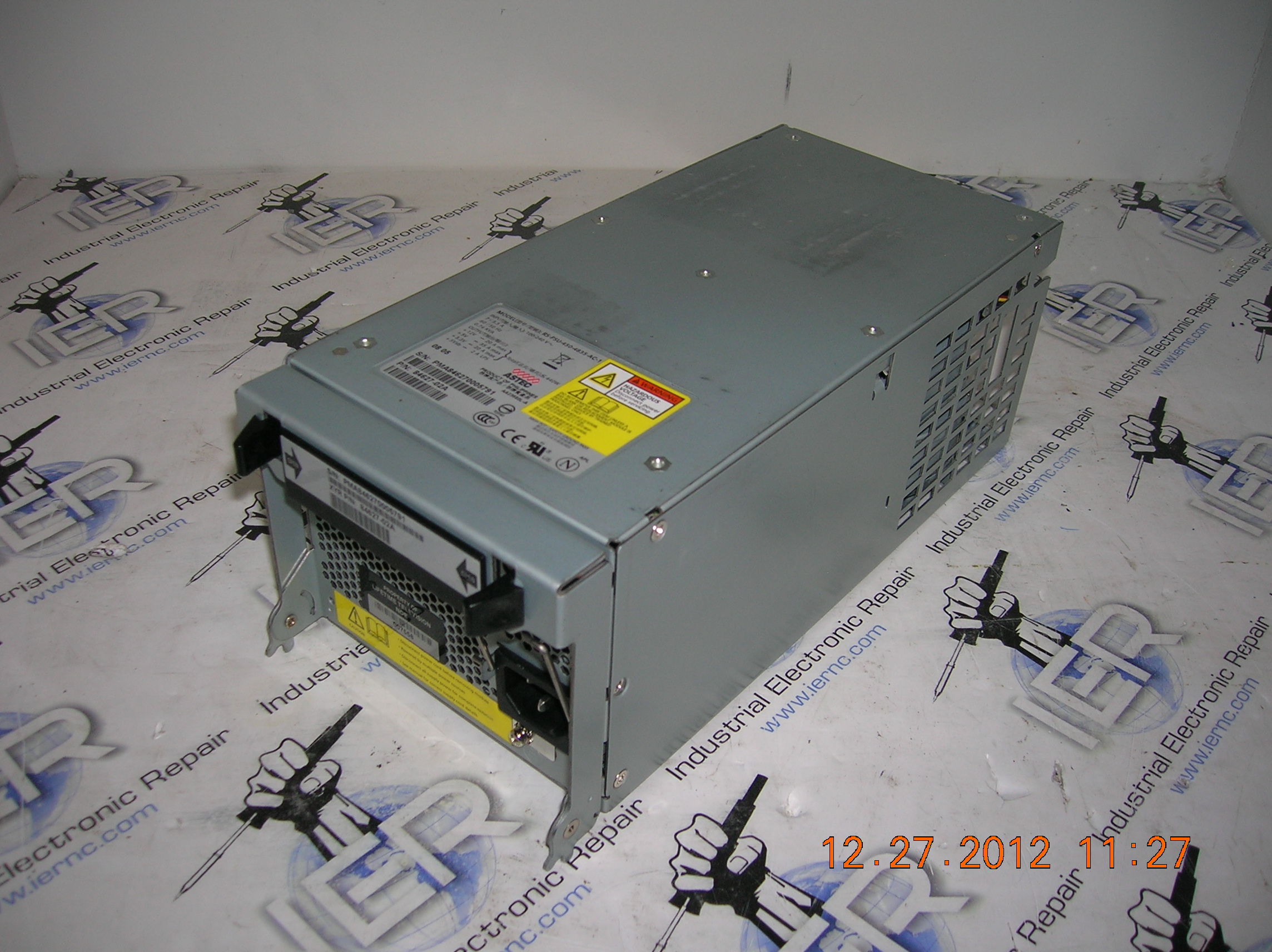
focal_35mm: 34
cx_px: 636
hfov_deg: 54.0
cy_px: 476
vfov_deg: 41.7
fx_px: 1248
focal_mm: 5.7
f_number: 2.9
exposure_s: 1/60.1
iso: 50
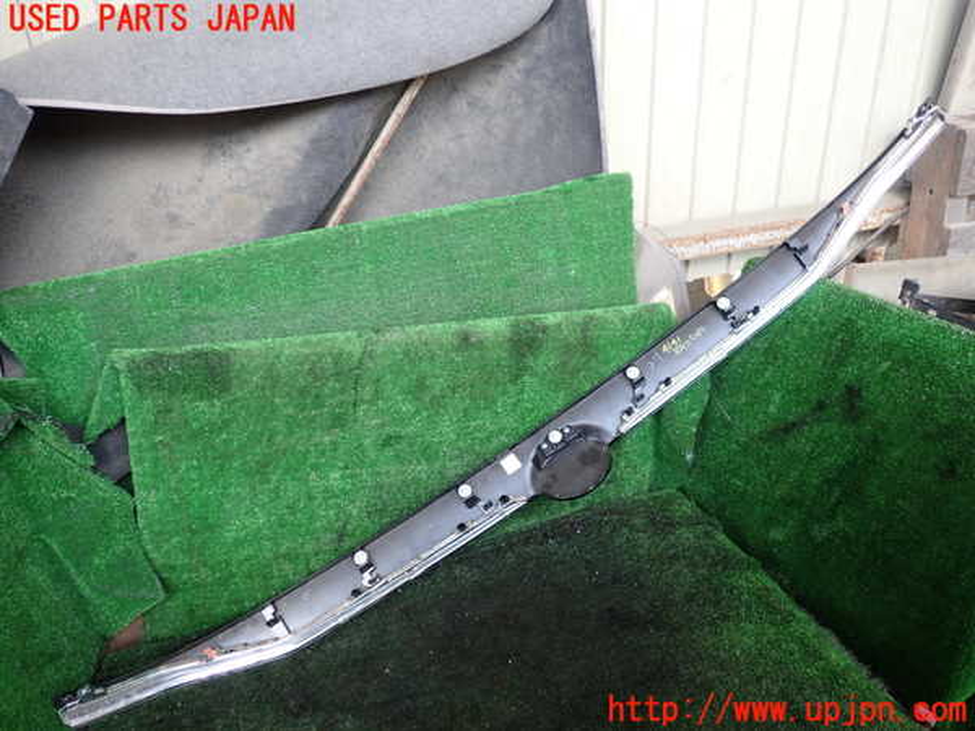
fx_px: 845
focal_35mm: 30
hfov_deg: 60.0
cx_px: 488
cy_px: 366
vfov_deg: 46.8
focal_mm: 5.4
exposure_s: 1/60
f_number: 2.3
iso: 125
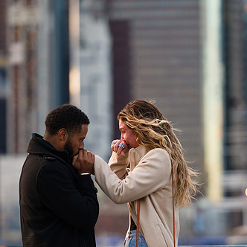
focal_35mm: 260
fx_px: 2099
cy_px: 142
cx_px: 140
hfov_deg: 6.7
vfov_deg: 6.7
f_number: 3.2
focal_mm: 175
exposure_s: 1/320
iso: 200
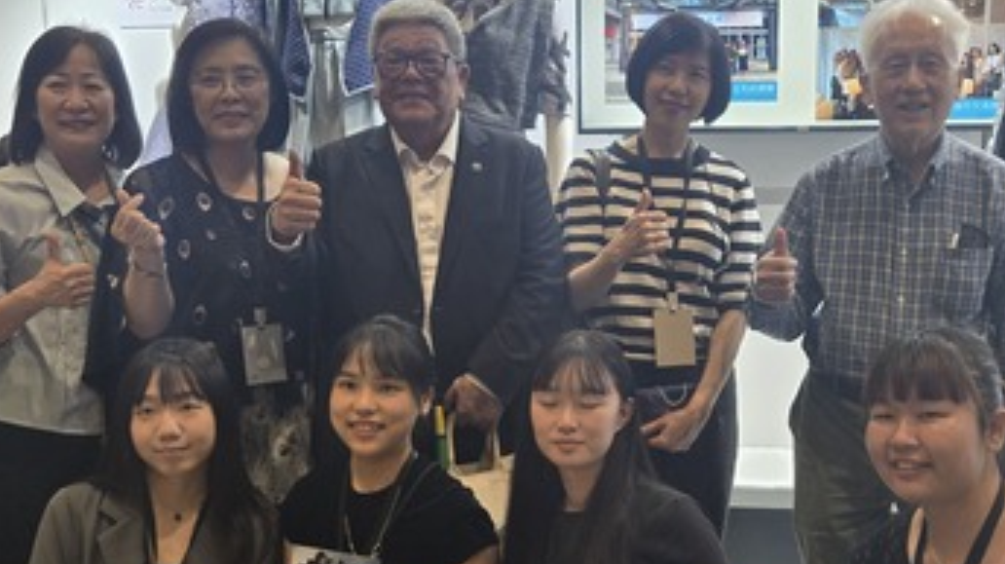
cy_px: 387
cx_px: 625
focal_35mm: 51
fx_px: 1358
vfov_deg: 23.3
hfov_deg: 40.3
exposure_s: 1/120
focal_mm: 5.4
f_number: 1.8
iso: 100
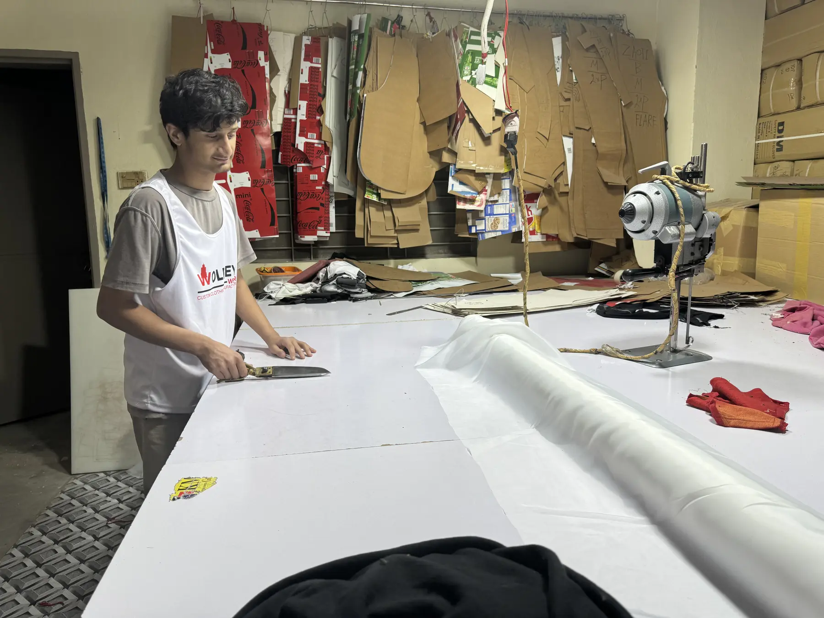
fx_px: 571
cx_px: 412
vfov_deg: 56.8
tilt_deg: -6.5
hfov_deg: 71.6
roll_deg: +0.5
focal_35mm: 24
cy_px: 309
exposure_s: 1/289
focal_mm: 6.86
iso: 80
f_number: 1.78
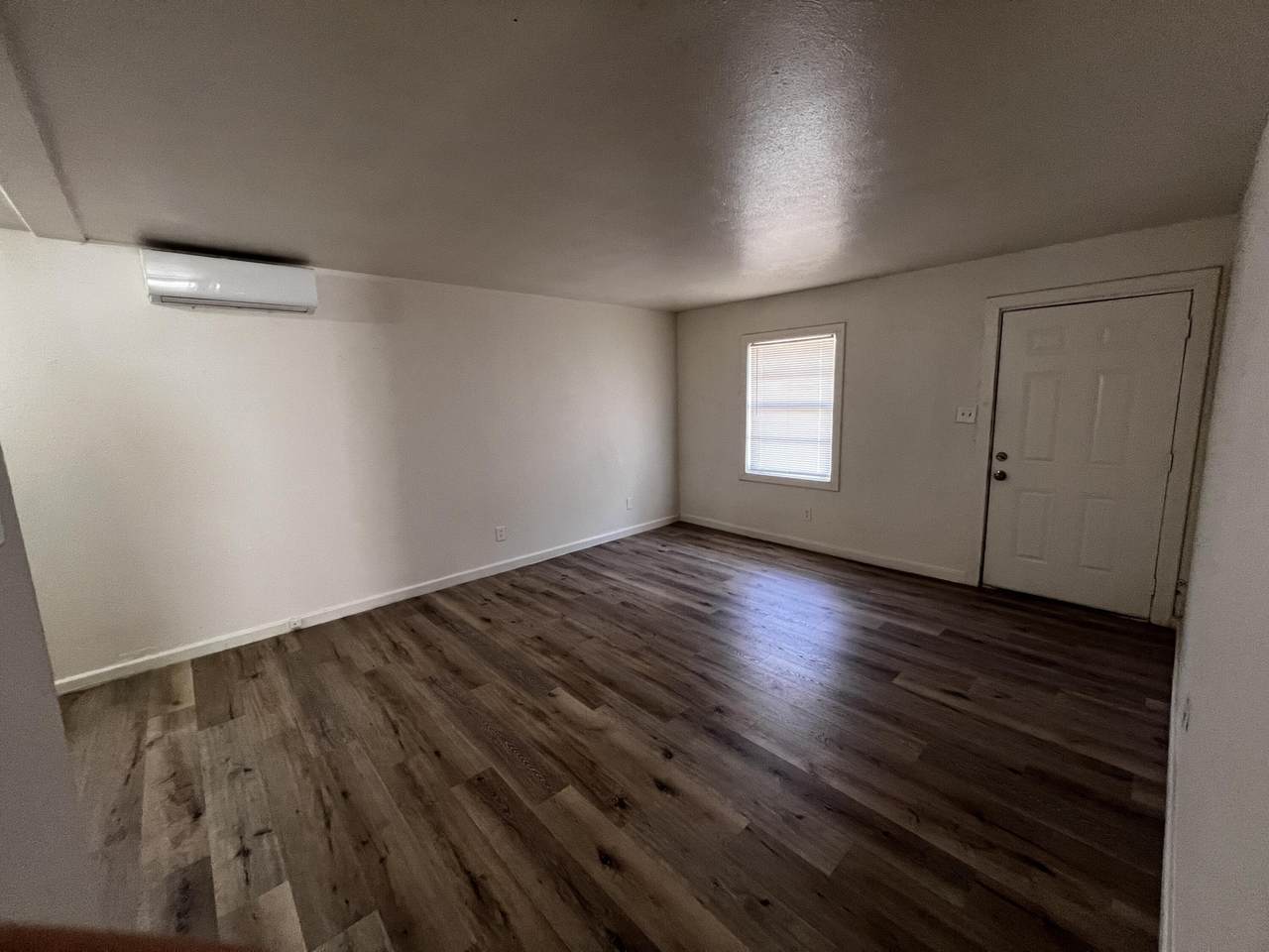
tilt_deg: -9.3
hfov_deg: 106.2
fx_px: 477
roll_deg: +1.9
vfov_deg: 89.9
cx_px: 634
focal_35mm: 13
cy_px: 476
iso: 320
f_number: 1.8
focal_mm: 1.57
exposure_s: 1/60
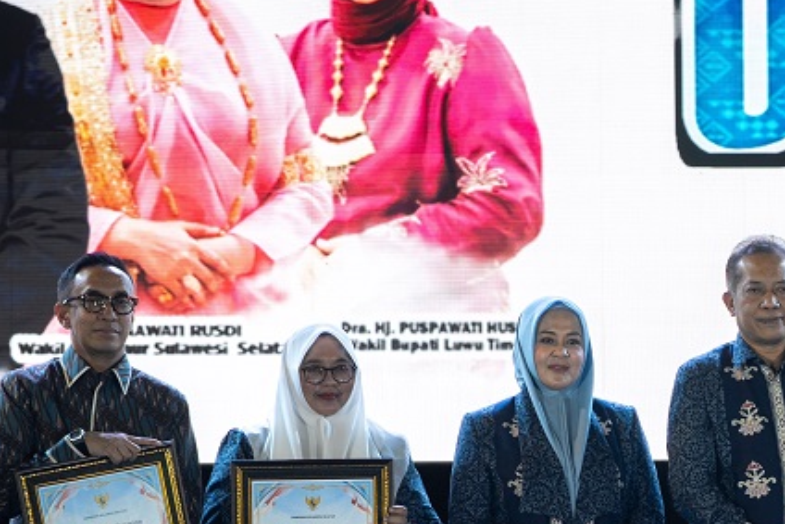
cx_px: 659
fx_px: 4755
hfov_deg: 9.4
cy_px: 345
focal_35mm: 218
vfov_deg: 6.3
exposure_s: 1/160
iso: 800
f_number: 5
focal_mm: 109
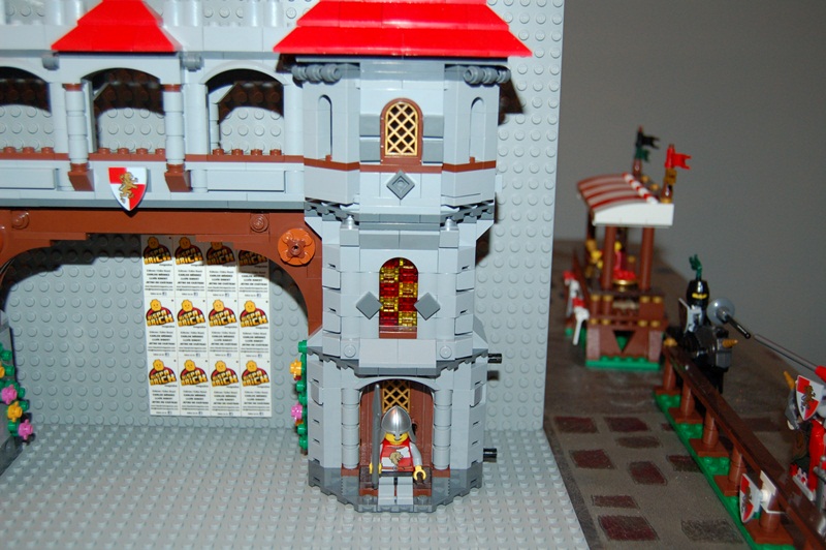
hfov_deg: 49.6
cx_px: 413
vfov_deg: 34.2
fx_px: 894
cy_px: 275
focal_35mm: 39
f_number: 4
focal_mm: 26
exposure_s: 1/60
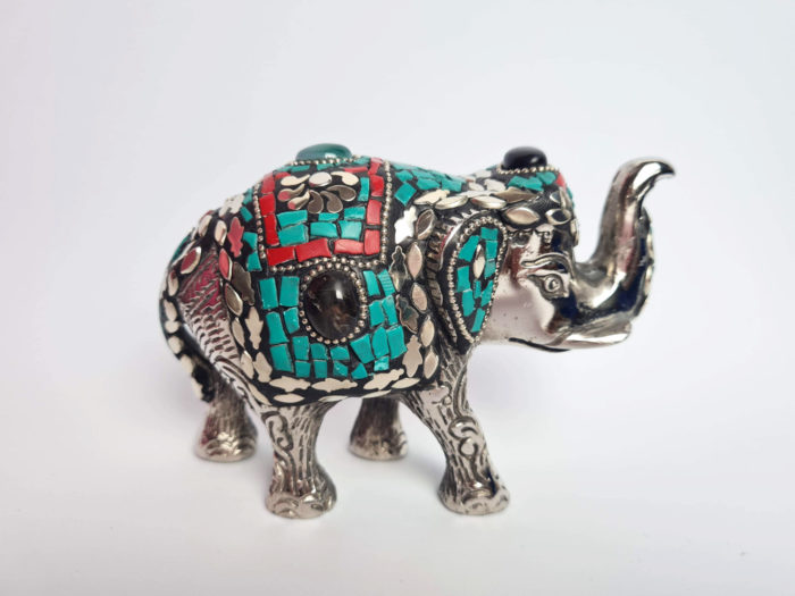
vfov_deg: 53.1
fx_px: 597
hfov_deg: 67.3
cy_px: 298
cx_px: 398
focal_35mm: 26
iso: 64
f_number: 1.8
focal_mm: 5.4
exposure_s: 1/120
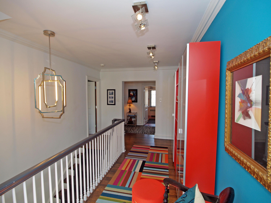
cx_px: 136
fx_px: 141
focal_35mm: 18
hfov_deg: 87.8
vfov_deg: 71.6
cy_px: 102
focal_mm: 9
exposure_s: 1/30
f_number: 4
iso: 100
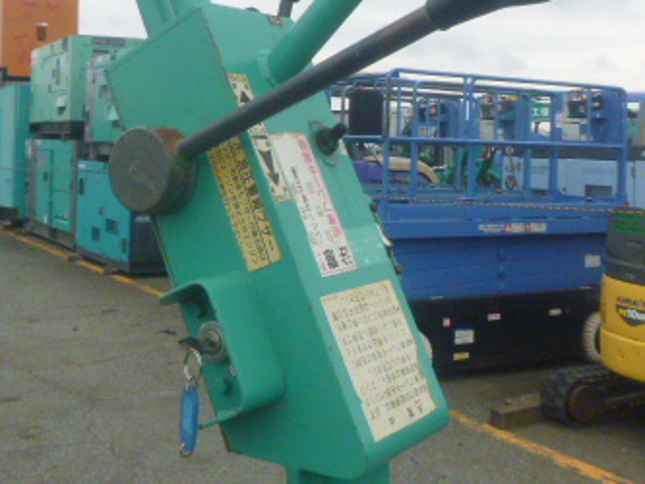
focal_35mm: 48
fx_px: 895
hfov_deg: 39.6
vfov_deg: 29.7
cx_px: 275
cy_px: 114
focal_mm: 4.5
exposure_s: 1/400
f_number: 9
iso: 400
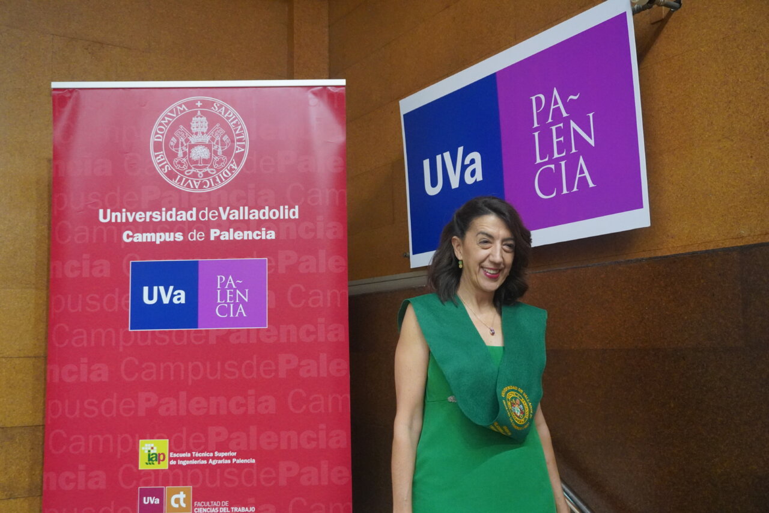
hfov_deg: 51.3
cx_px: 384
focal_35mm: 38
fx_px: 801
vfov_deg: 35.5
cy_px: 256
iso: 5000
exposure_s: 1/160
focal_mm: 25
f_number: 4.5
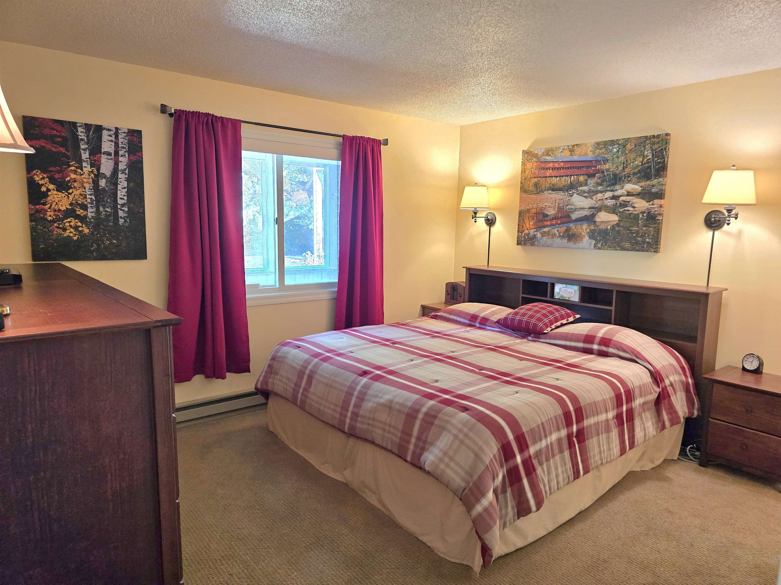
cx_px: 390
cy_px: 292
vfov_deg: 58.9
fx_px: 519
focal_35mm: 23
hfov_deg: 73.9
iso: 400
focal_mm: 6.3
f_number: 1.7
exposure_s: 1/120
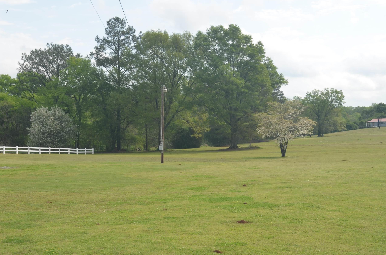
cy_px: 151
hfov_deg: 38.9
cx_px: 165
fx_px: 546
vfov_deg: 26.3
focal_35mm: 51
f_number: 8
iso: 110
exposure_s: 1/250
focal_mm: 28
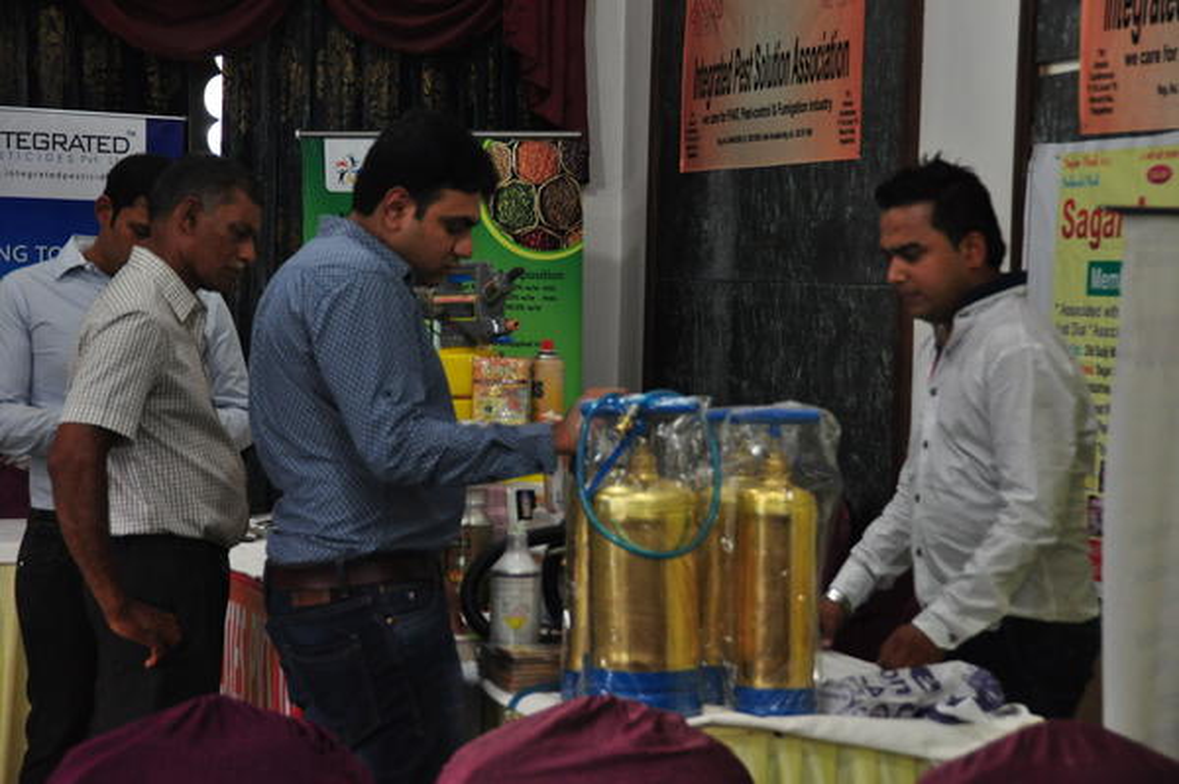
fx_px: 3043
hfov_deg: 21.9
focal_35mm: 93
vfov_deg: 14.7
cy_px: 392
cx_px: 590
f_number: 5
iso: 1250
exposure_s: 1/60
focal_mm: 62
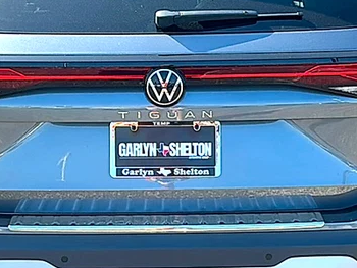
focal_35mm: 82
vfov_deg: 18.0
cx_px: 167
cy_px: 123
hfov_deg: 23.8
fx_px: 846
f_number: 1.78
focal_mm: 6.86
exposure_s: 1/1757
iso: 80
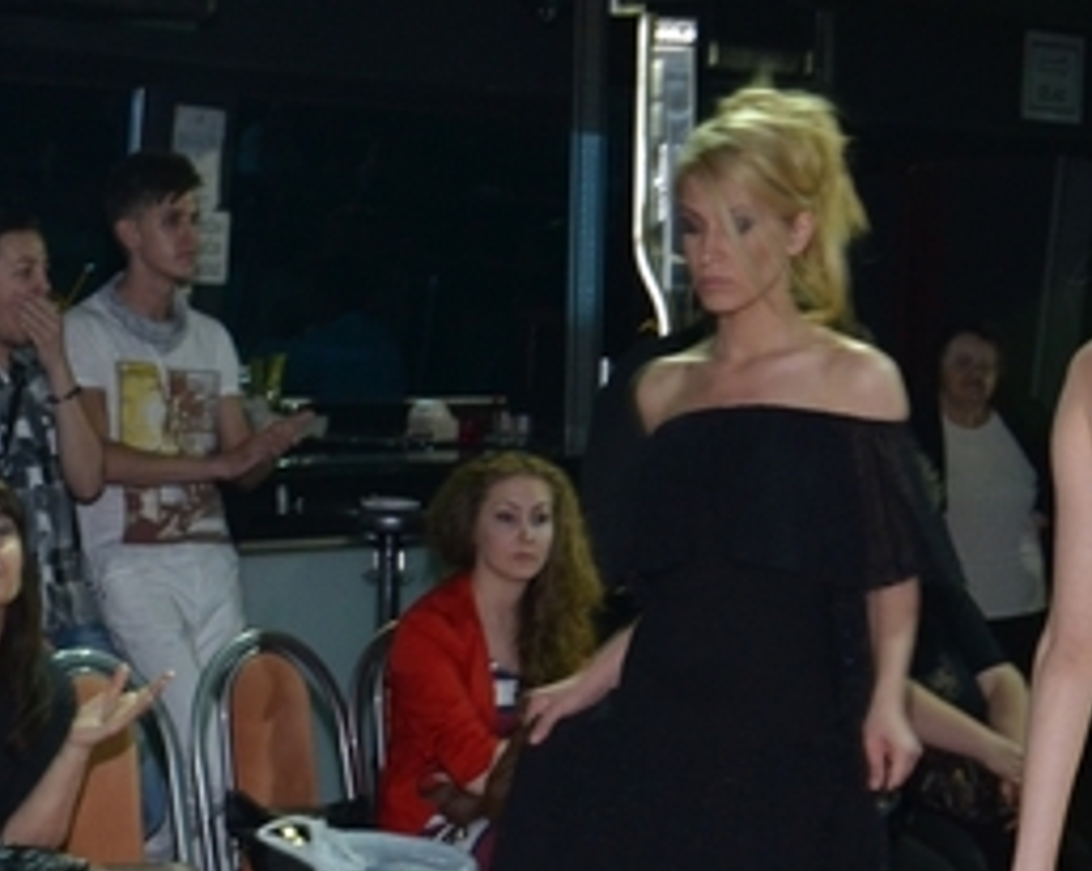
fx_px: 3468
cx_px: 6
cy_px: 697
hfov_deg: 17.5
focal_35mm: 107
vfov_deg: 14.2
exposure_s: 1/60
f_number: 6.3
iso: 640
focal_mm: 25
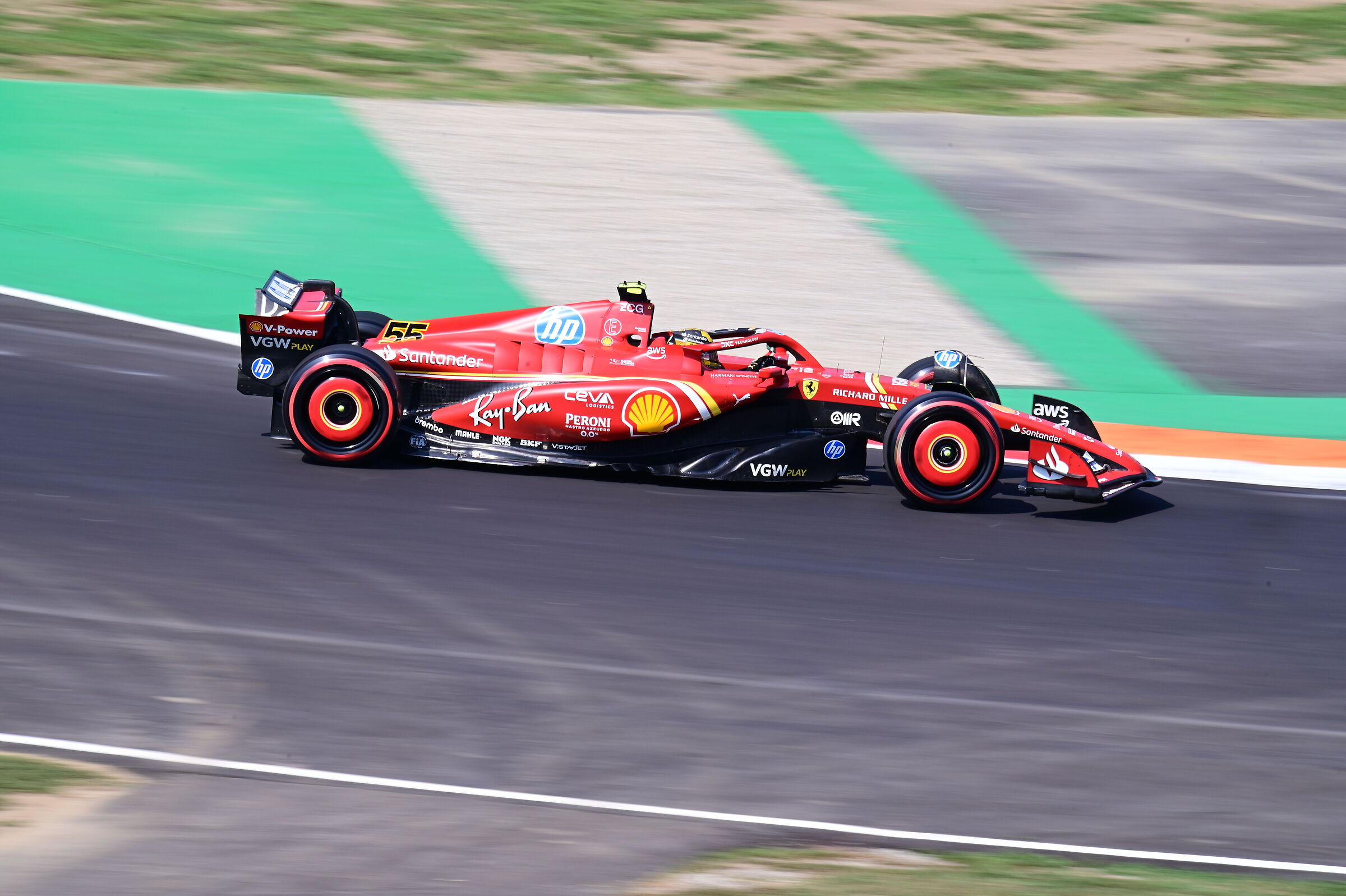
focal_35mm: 300
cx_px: 673
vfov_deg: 4.6
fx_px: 11209
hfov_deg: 6.9
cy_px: 448
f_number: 22
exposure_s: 1/80
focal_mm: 300
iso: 200
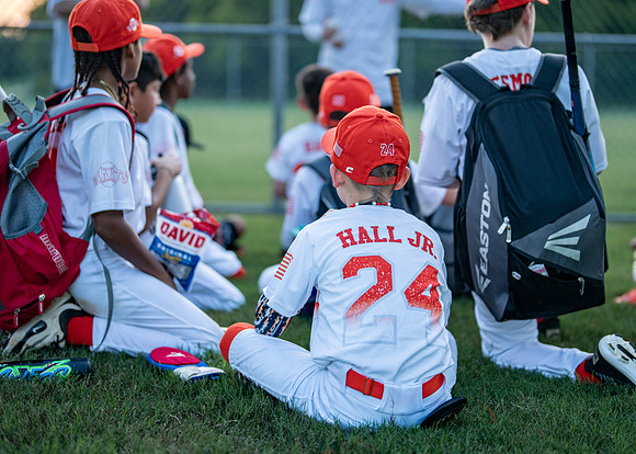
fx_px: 1153
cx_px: 329
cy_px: 204
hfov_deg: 30.8
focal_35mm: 64
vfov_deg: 22.3
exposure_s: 1/1600
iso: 250
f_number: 1.2
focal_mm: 50
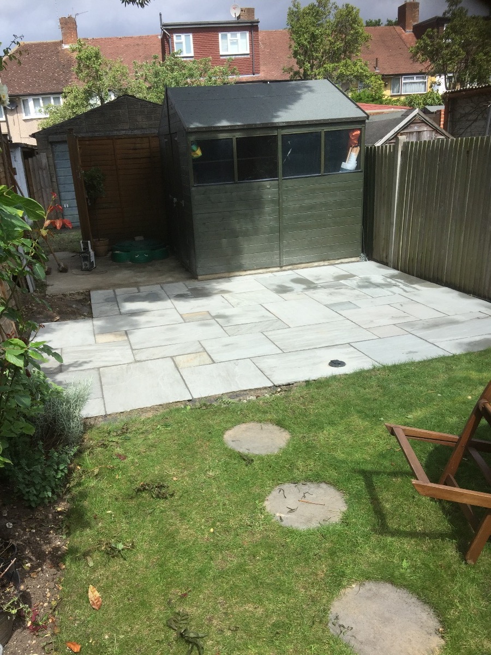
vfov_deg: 61.7
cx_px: 246
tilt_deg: -19.8
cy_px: 328
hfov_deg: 48.2
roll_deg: +2.3
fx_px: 548
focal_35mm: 29
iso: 32
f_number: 2.2
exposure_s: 1/1647
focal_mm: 4.15
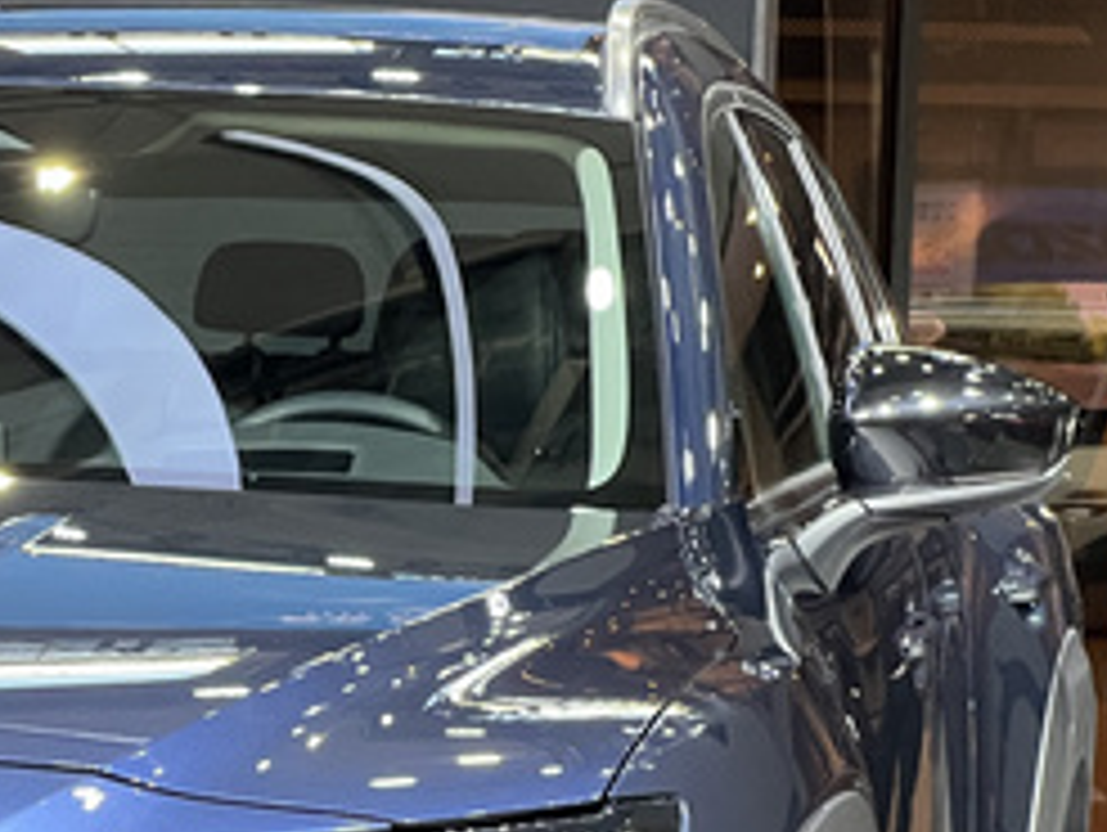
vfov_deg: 6.8
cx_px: -315
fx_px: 7010
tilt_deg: -7.1
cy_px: 915
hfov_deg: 8.9
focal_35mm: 219
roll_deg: -1.8
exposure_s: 1/60
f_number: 2.8
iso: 250
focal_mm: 9
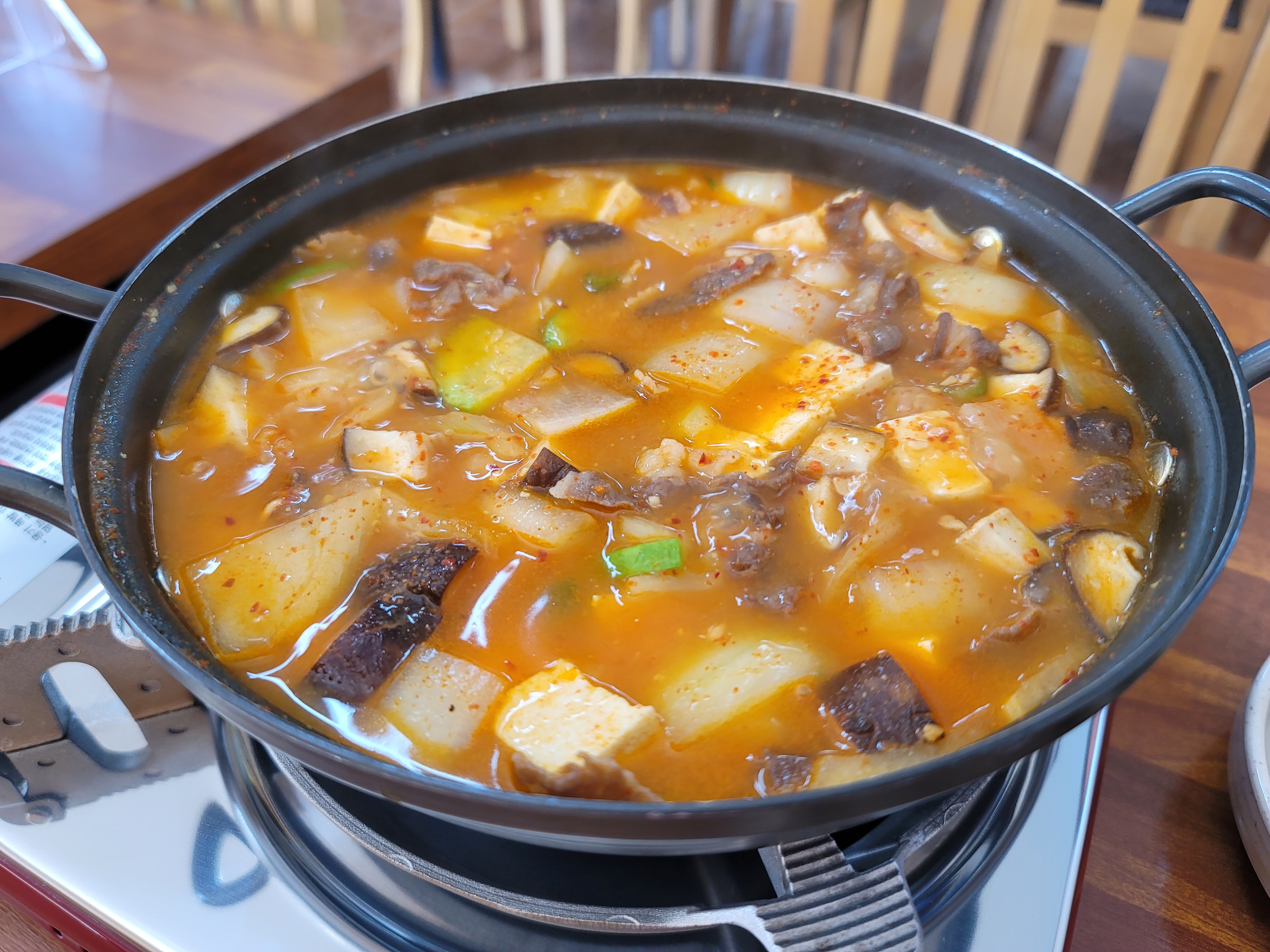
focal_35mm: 25
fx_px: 917
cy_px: 476
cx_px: 635
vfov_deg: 54.9
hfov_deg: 69.4
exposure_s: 1/119
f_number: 1.8
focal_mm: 7
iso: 100
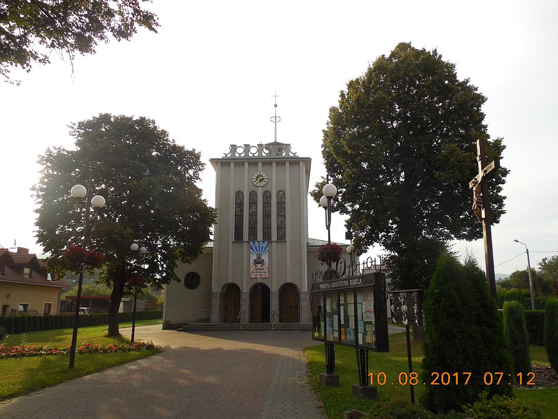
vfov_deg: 54.9
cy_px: 210
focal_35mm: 25
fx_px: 403
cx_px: 279
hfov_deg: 69.4
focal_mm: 4.5
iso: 125
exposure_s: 1/500
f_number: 3.3
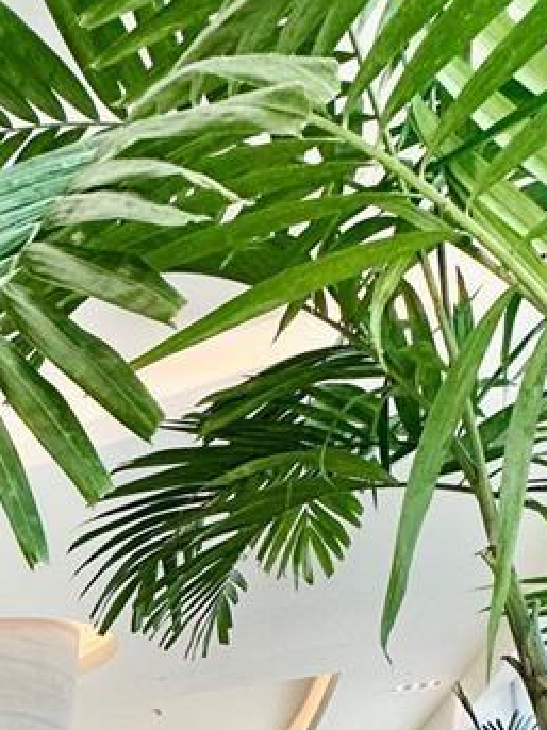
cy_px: 947
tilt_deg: +8.3
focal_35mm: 49
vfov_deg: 30.6
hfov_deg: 24.9
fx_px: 1033
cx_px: -202
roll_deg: +0.5
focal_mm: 2.22
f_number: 2.2
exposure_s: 1/120
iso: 125
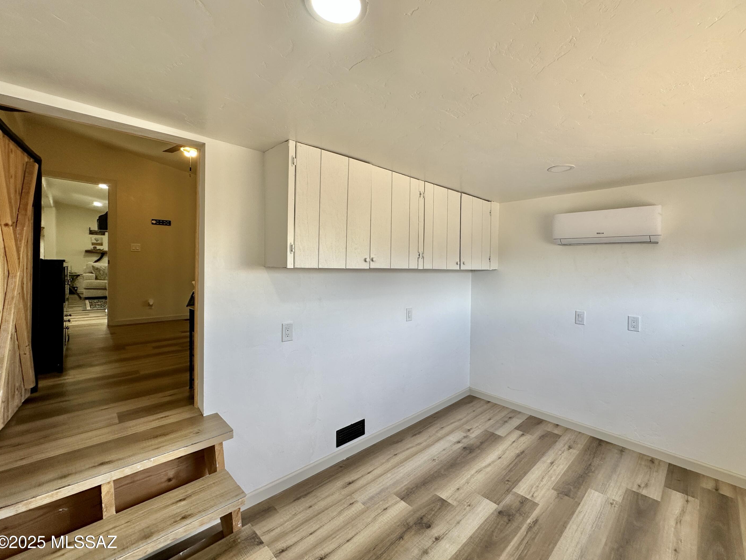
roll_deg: -0.2
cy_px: 270
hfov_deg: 98.1
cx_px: 394
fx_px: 323
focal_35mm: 15
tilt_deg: -0.1
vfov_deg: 81.7
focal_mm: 2.22
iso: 50
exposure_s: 1/120
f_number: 2.2
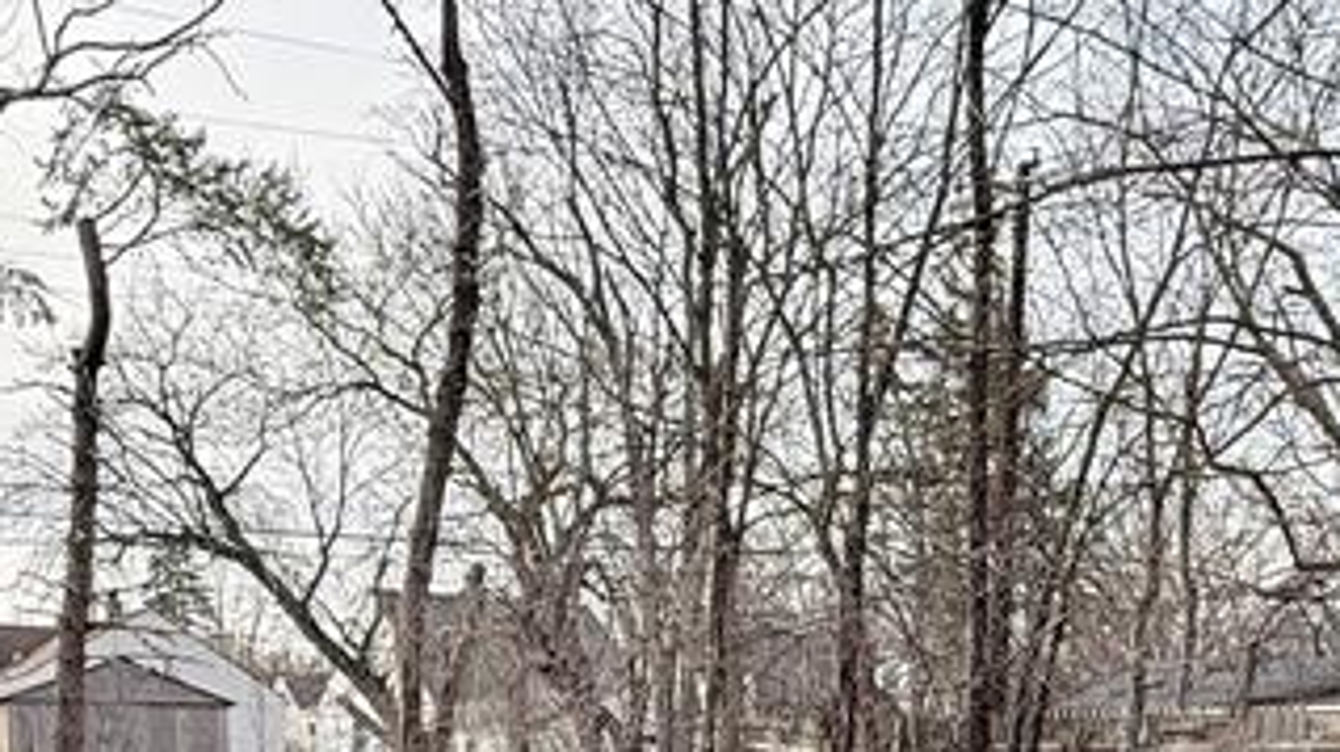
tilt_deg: -6.4
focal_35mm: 49
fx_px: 1740
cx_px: 584
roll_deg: -0.6
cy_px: 975
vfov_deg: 22.0
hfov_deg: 42.0
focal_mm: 2.22
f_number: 2.2
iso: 64
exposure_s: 1/613
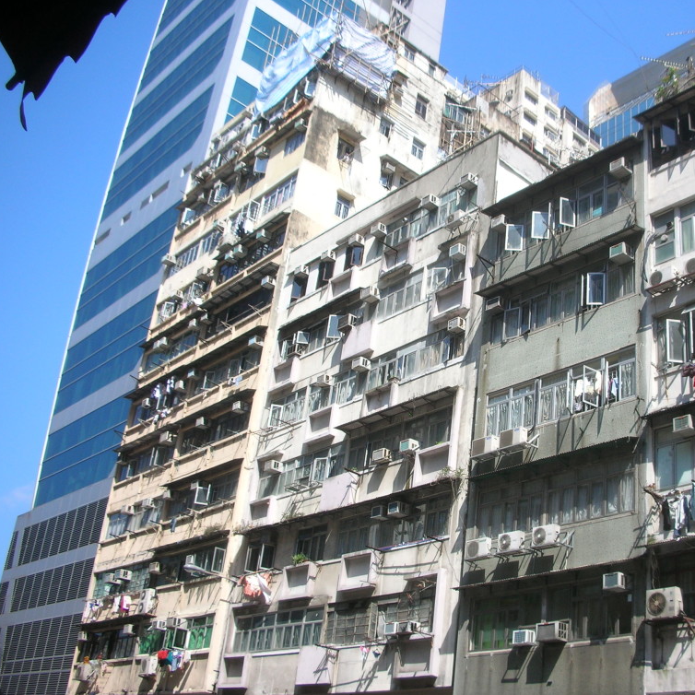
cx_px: 445
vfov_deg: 40.0
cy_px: 353
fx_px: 954
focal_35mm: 42
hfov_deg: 39.7
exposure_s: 1/53.8
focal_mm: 5.8
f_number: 8.5
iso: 50
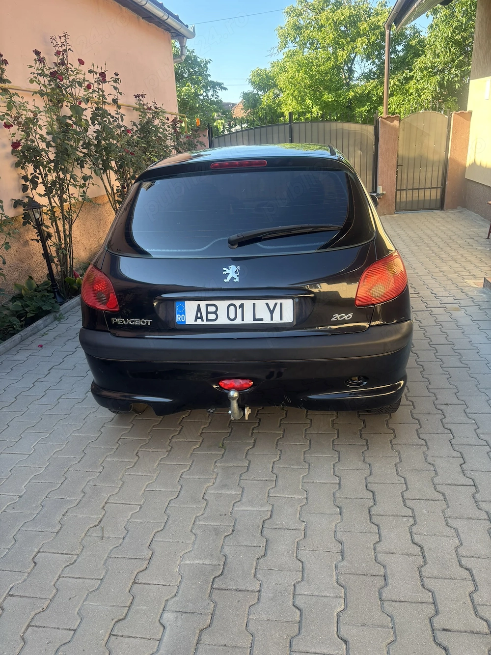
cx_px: 246
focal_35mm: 26
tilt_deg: -22.4
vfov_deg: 67.3
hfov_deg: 53.1
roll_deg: +2.7
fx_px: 492
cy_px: 328
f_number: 1.6
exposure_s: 1/219
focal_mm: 5.96
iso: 40
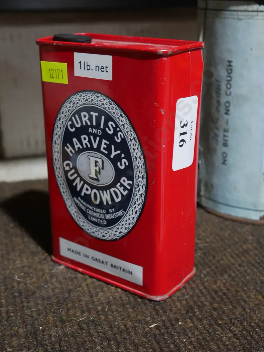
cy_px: 176
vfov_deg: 38.2
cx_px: 132
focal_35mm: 50
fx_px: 508
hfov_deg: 29.1
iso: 800
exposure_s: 1/60
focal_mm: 25
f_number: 5.3
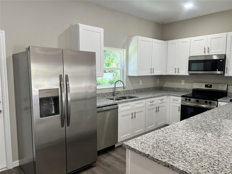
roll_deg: -0.1
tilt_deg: -6.3
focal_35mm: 26
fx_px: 174
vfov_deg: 53.1
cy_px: 87
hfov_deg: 67.3
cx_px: 116
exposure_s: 1/120
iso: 100
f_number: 1.5
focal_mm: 5.7
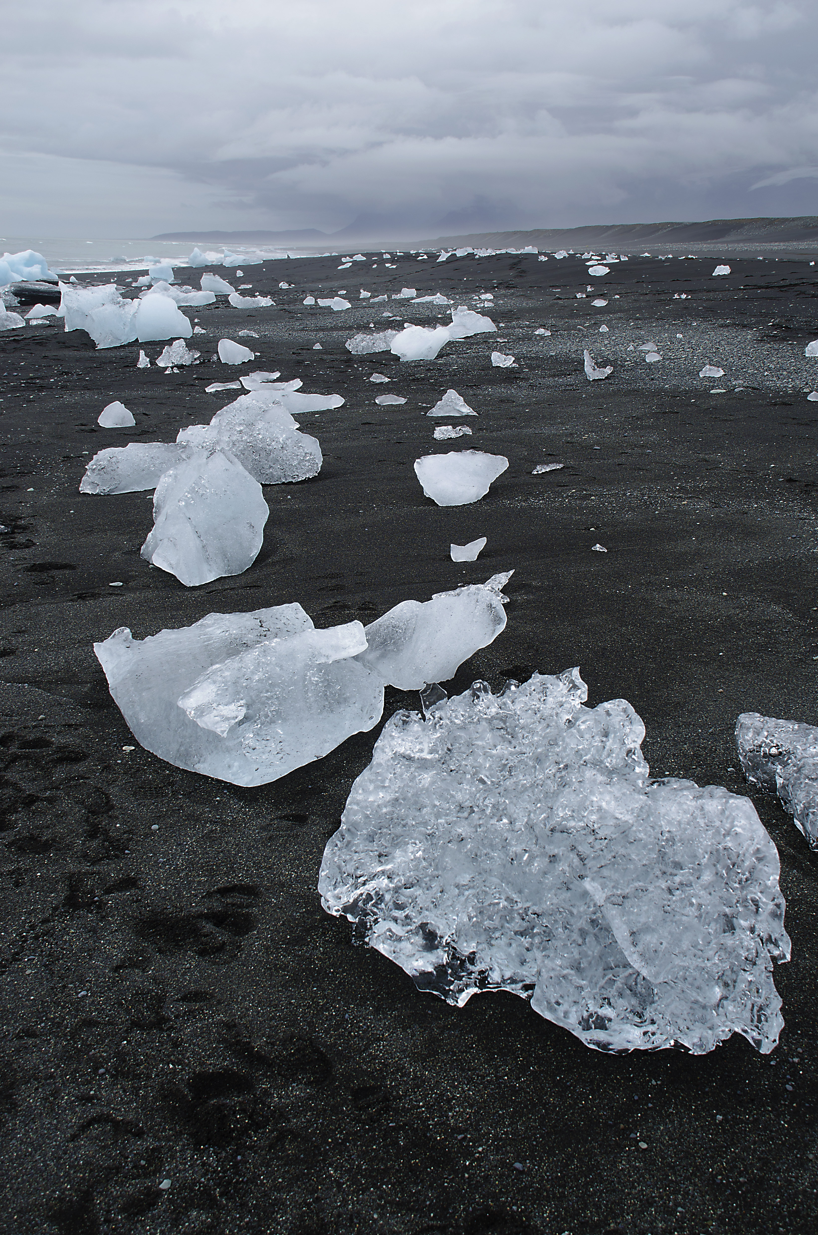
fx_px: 1438
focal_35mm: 42
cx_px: 409
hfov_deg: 31.8
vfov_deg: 46.5
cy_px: 618
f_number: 9.5
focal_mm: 28
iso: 100
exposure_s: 1/90
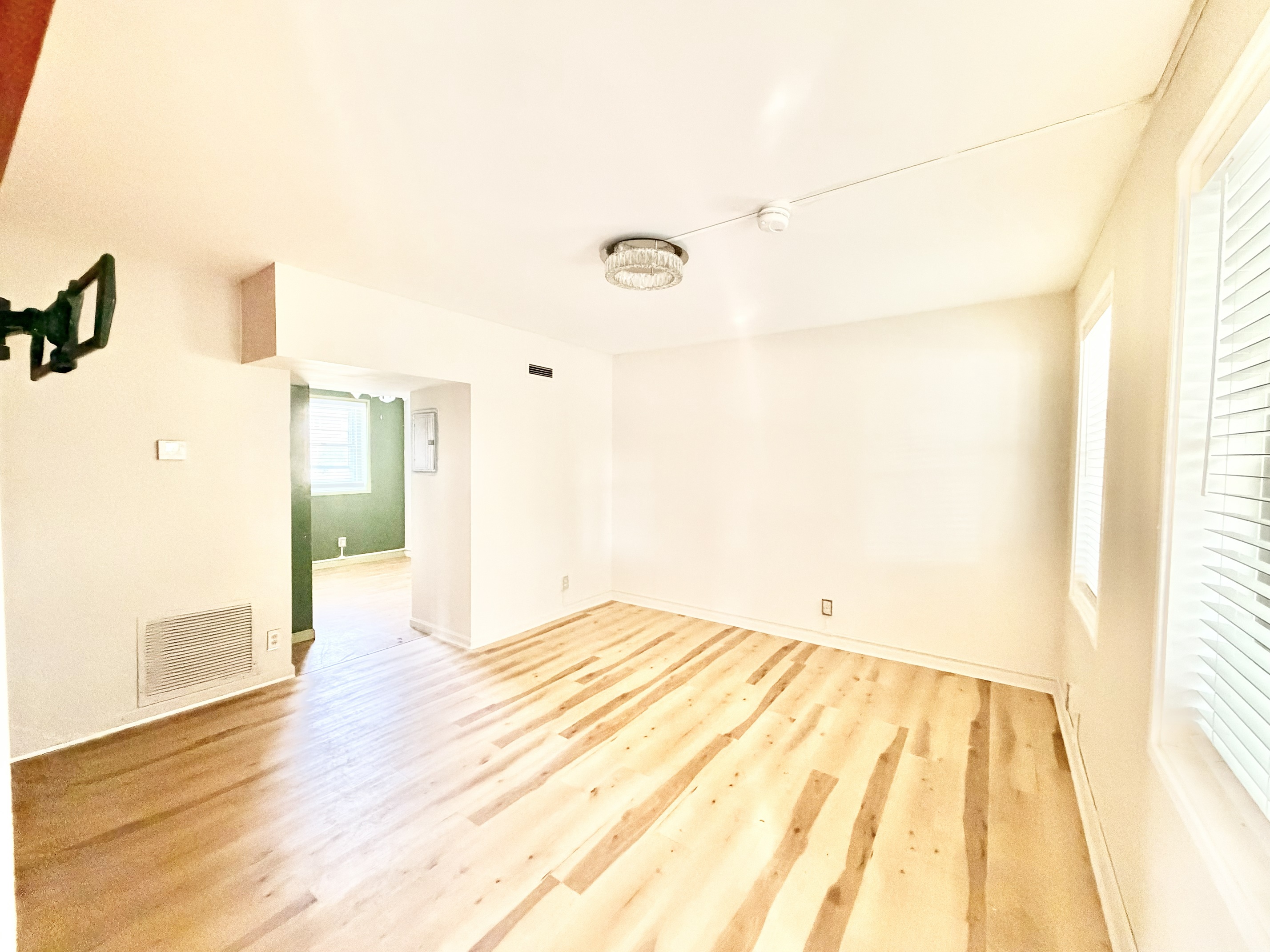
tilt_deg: -3.0
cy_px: 476
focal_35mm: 14
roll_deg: -0.5
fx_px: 514
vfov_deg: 85.7
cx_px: 635
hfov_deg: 102.1
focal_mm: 2.22
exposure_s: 1/60
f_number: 2.2
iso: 800
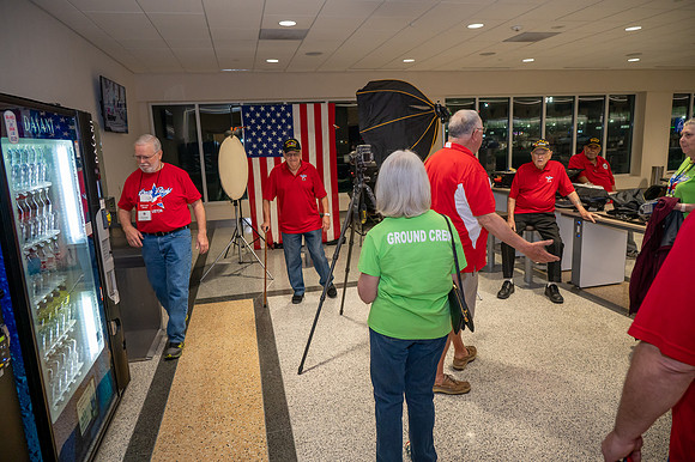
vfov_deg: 53.1
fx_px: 463
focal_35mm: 24
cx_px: 348
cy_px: 231
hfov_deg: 73.8
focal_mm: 24
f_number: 5
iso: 2800
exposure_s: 1/160
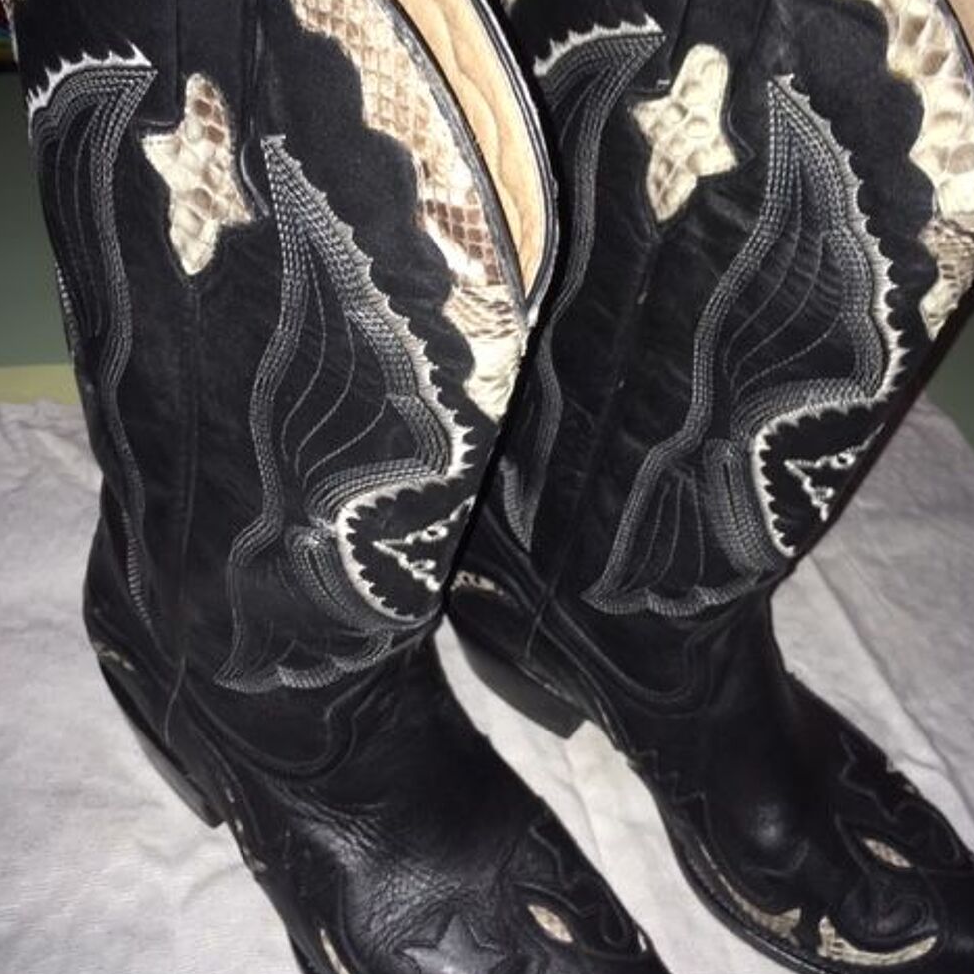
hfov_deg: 47.2
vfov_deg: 47.2
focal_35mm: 35
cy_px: 471
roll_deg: -9.4
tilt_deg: -43.3
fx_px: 1114
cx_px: 494
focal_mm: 4.15
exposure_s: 1/17
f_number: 2.2
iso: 25
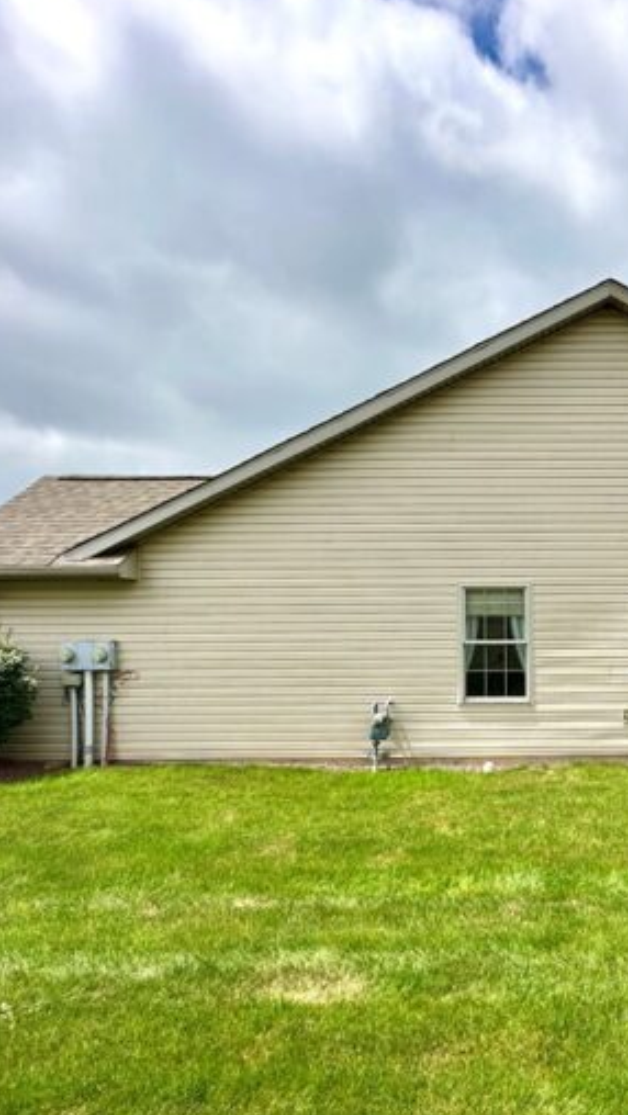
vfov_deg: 76.0
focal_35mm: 24
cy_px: 626
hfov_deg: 43.9
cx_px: 553
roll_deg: +0.1
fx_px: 710
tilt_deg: +0.0
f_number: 2.2
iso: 50
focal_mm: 2.22
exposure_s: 1/2212
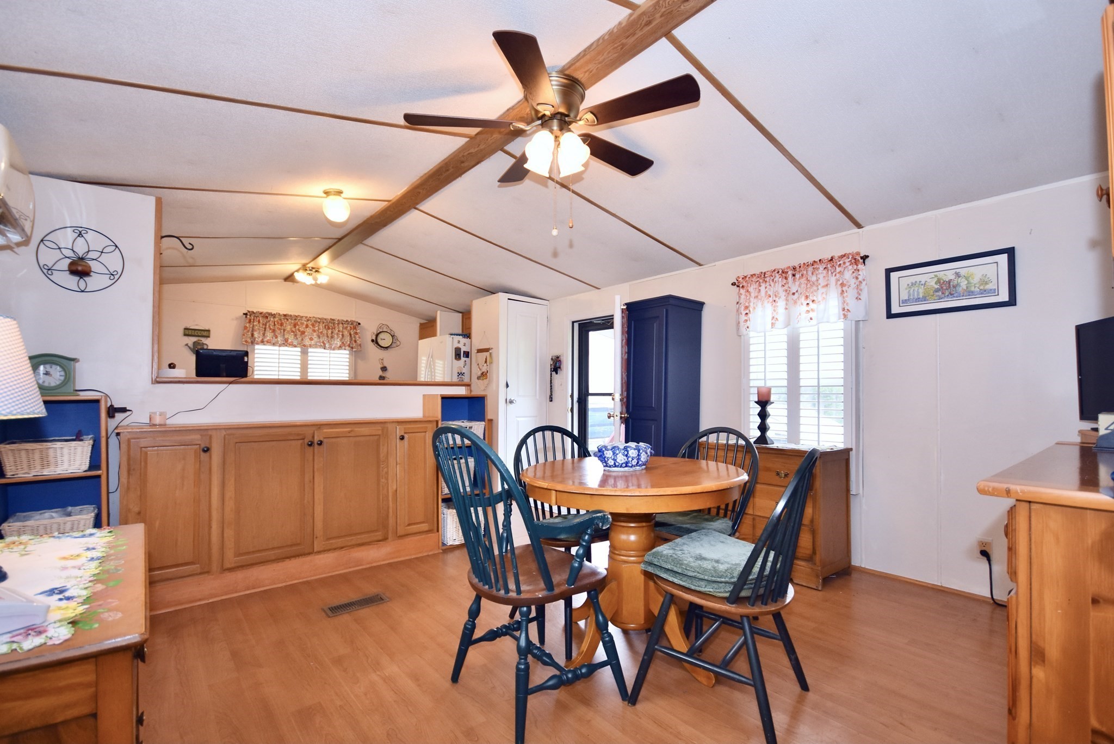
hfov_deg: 100.4
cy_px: 372
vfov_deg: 77.4
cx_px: 557
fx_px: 464
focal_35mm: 15
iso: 500
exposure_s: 1/60
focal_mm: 10
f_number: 4
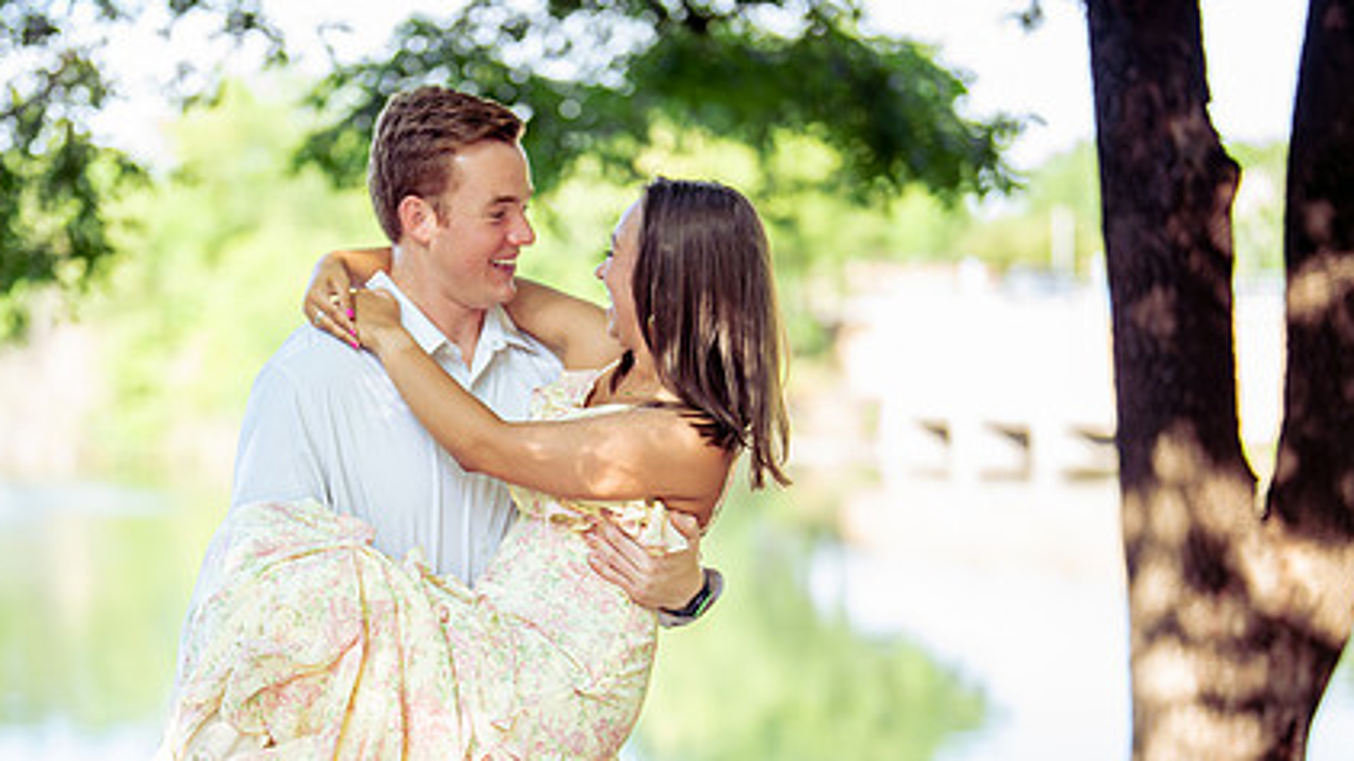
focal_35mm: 82
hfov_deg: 25.8
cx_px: 456
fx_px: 2943
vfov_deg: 14.6
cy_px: 618
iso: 200
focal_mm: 50
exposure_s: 1/1000
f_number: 1.2
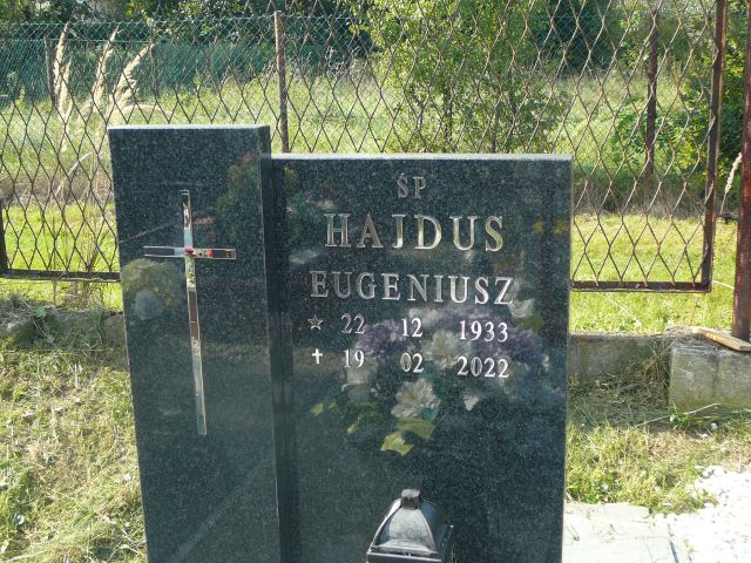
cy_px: 282
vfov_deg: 32.2
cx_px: 376
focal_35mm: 45
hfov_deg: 42.1
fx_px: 976
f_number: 3.2
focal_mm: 6.7
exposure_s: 1/200
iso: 80
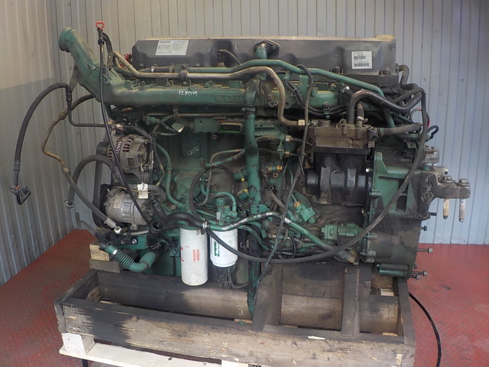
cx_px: 244
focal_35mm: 30
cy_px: 184
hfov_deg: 60.0
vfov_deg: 46.8
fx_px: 424
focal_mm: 4.1
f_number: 3.3
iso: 125
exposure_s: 1/30
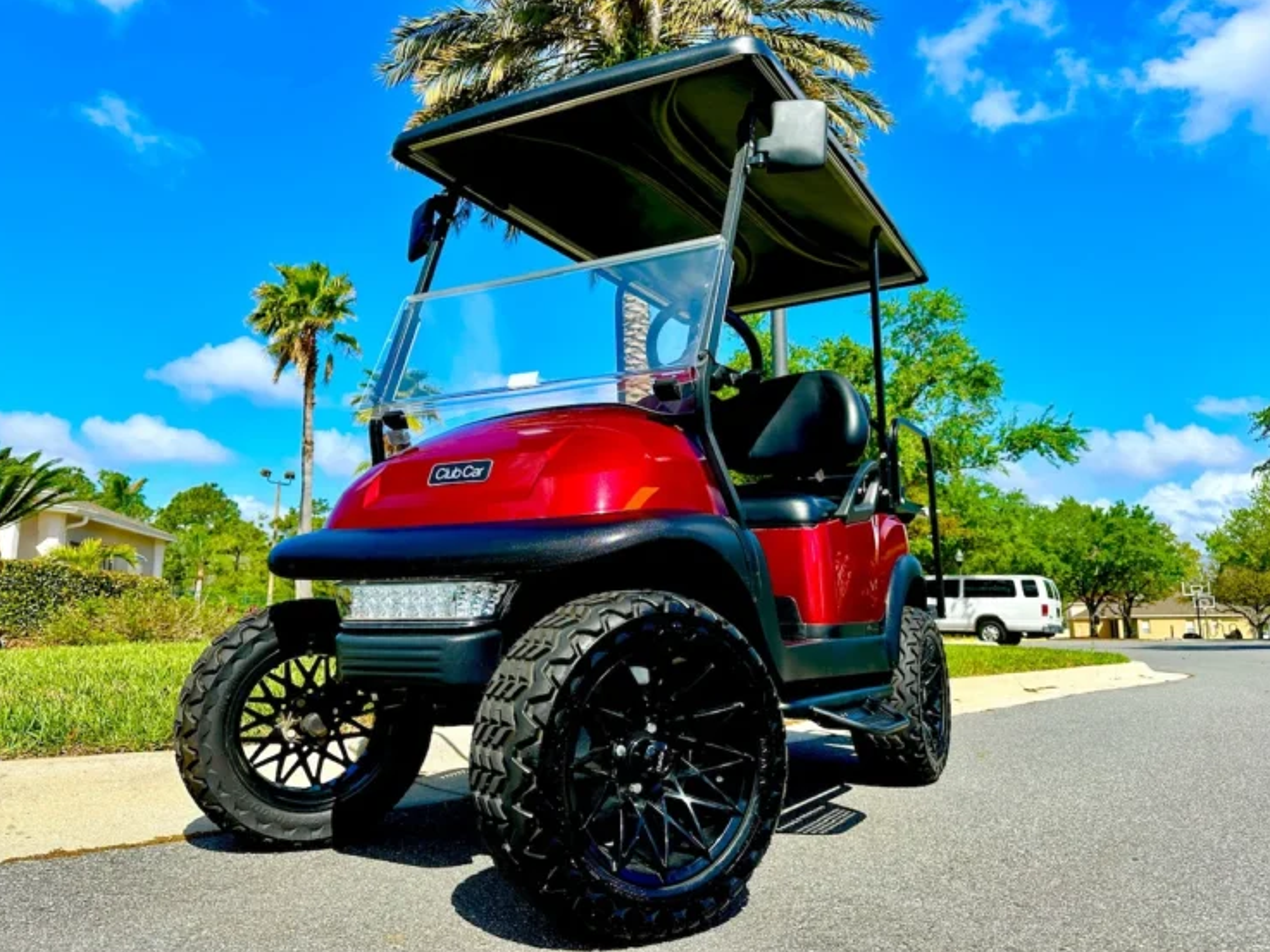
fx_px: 917
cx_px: 639
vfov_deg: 54.9
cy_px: 480
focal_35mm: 25
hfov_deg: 69.4
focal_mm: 6.86
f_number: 1.78
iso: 80
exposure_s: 1/4016
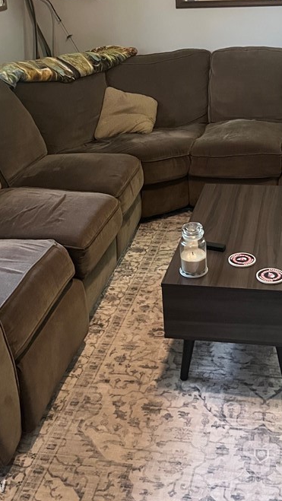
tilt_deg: -14.1
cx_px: 194
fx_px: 585
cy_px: 113
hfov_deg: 26.9
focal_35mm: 44
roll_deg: +3.0
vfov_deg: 44.5
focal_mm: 5.1
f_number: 1.6
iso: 500
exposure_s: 1/60
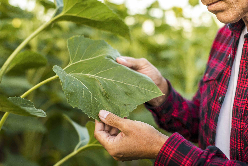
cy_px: 83
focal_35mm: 51
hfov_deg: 38.9
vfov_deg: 26.5
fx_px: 351
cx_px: 123
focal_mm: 50
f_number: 2.8
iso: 320
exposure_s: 1/320
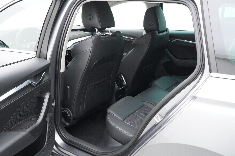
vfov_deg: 36.8
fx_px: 235
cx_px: 118
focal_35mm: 36
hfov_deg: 53.2
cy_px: 78
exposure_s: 1/100
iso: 6400
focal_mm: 24
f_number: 9
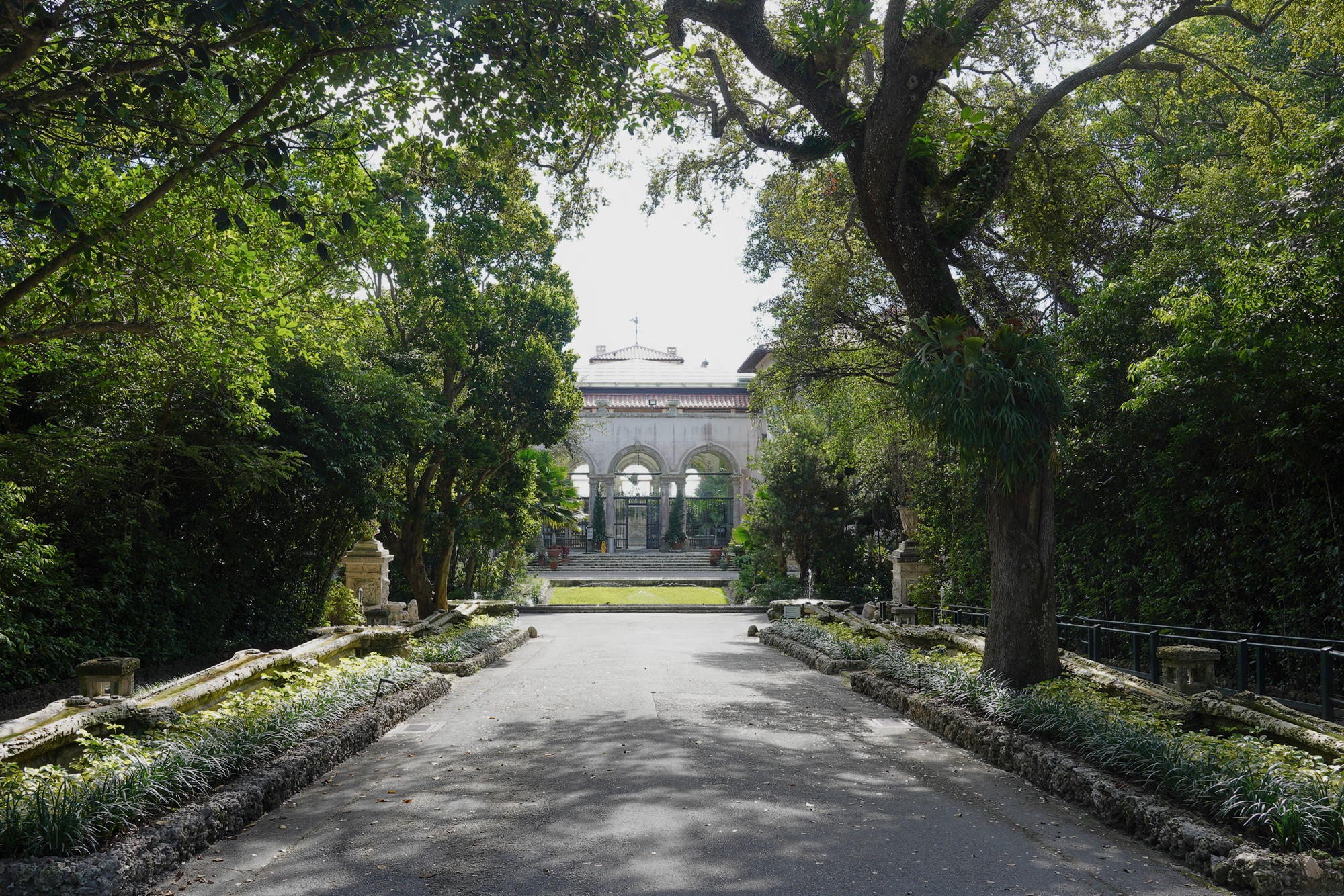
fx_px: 1195
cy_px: 448
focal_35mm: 32
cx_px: 672
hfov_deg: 58.7
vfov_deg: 41.1
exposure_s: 1/100
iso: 200
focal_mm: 32
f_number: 11
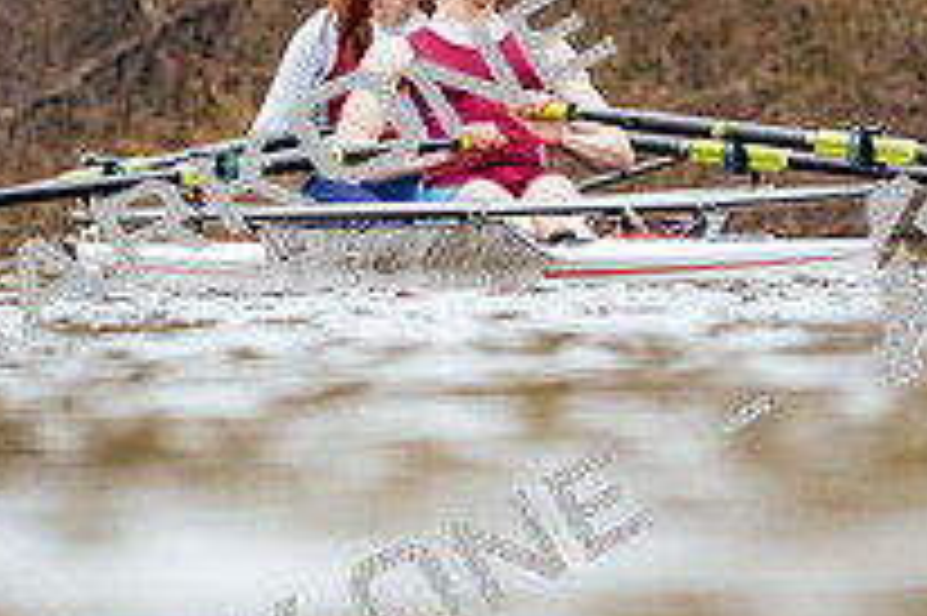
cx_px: 482
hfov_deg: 1.8
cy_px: -38
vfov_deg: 1.2
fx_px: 28790
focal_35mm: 1119
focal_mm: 397
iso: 5000
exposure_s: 1/2000
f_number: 6.3
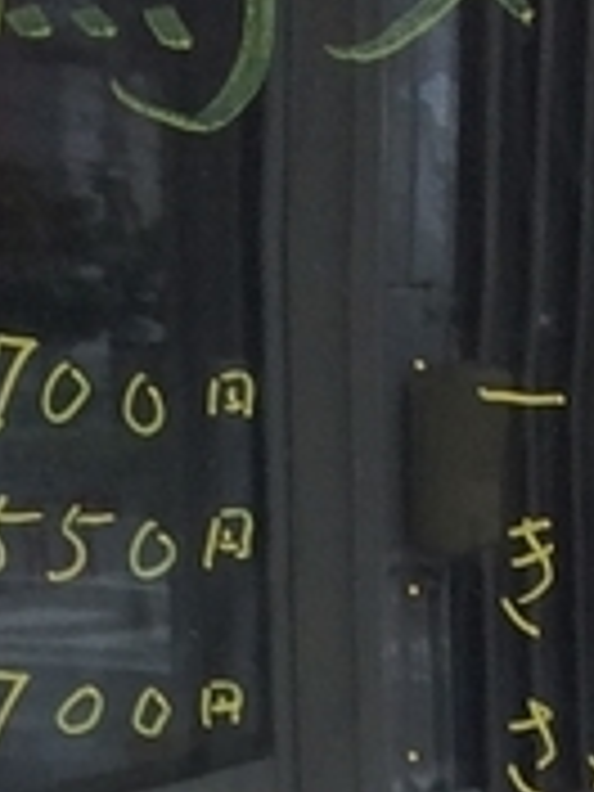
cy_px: 1984
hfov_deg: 7.5
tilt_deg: -22.1
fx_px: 4530
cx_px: 648
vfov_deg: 8.9
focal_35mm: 198
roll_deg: +2.2
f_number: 2.2
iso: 32
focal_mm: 4.15
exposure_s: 1/183
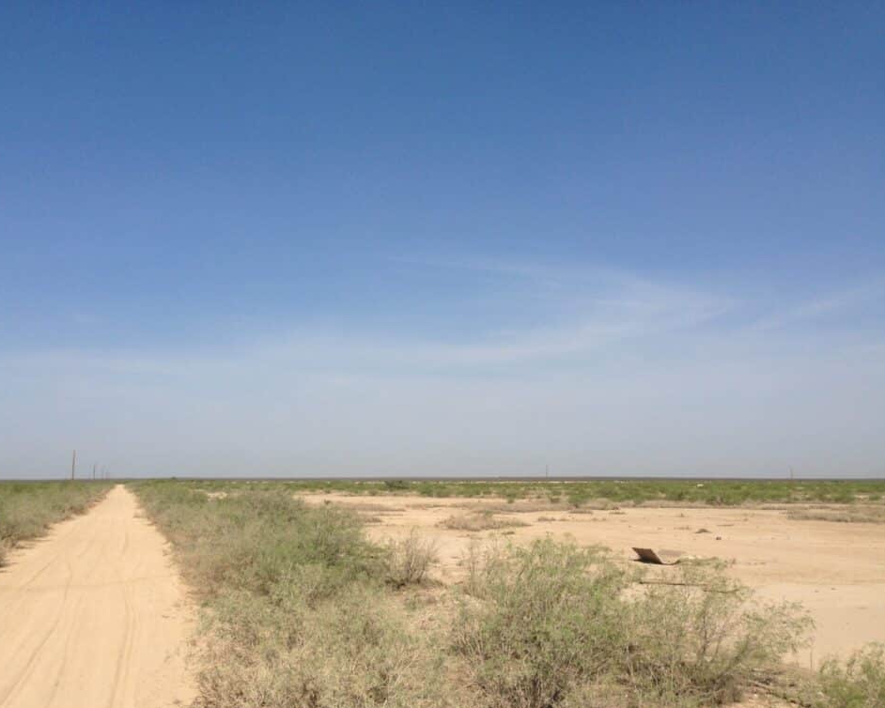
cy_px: 360
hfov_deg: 51.5
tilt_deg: +8.1
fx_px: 917
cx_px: 411
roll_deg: +1.5
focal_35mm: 35
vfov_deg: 42.2
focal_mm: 4.12
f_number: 2.4
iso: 50
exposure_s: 1/2710
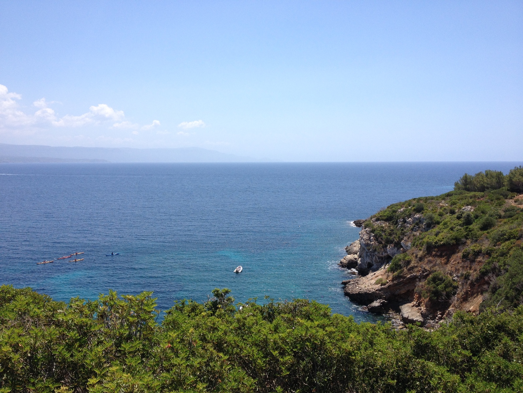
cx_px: 262
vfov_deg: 40.7
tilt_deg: -7.0
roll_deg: +1.2
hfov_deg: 52.6
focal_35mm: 35
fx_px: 529
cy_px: 196
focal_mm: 4.28
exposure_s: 1/1727
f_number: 2.4
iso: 50
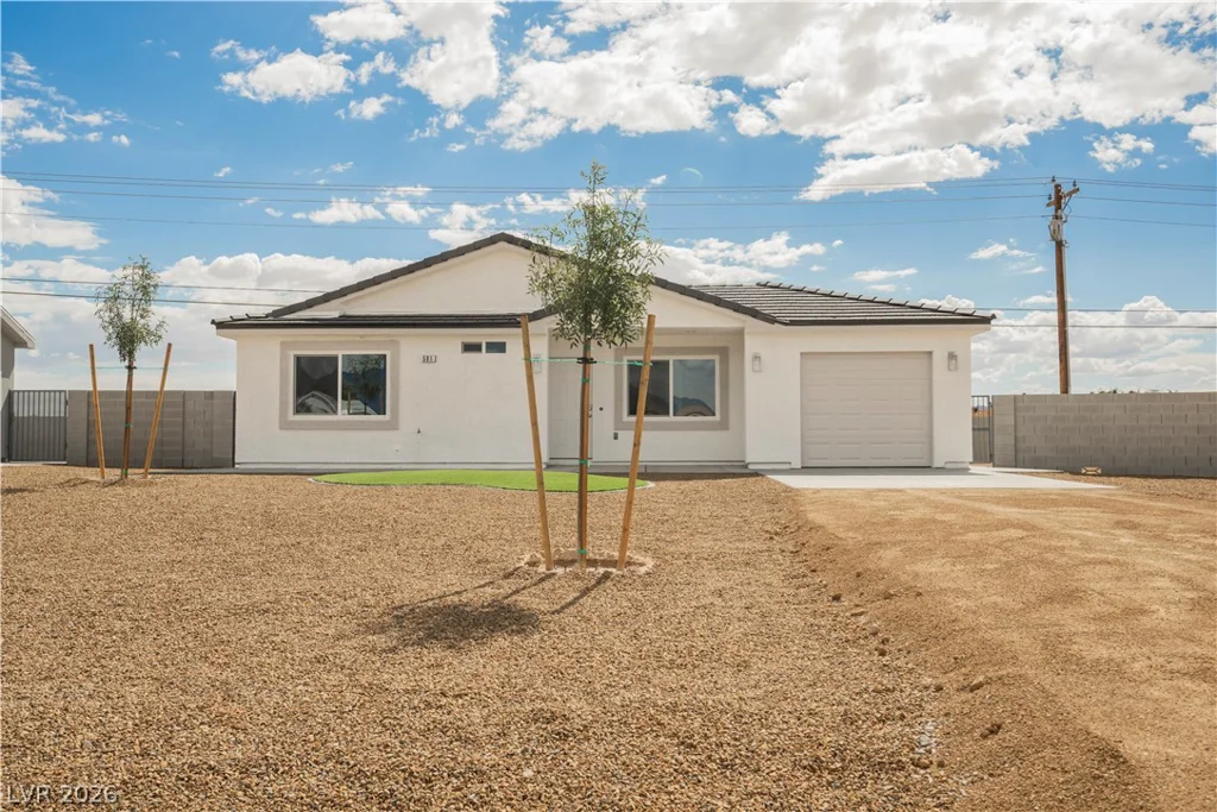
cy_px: 406
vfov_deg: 43.6
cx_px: 608
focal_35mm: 30
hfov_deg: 61.9
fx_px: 1014
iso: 100
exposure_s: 1/400
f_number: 8
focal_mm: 30
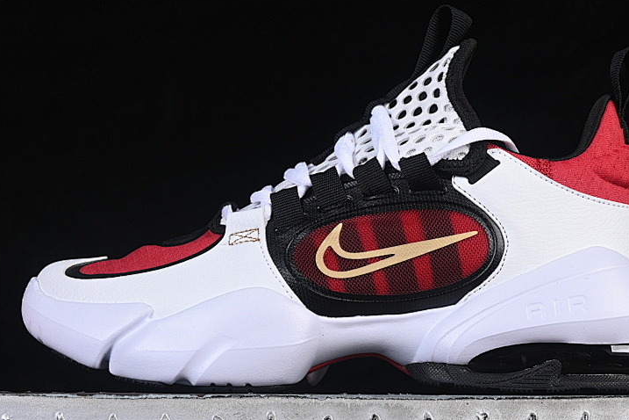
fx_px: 1974
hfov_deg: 18.1
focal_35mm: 113
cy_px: 198
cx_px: 362
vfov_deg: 12.1
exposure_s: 1/80
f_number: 8
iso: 160
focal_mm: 50
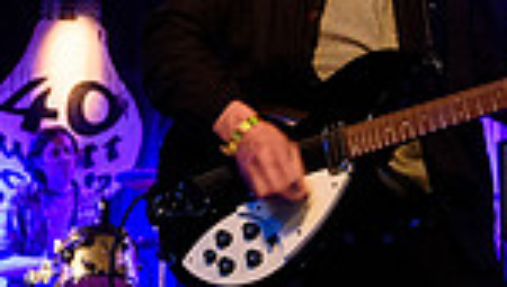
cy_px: 5
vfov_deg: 12.4
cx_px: 186
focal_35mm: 97
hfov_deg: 21.9
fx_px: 1306
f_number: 3.2
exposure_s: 1/125
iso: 3200
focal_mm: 24
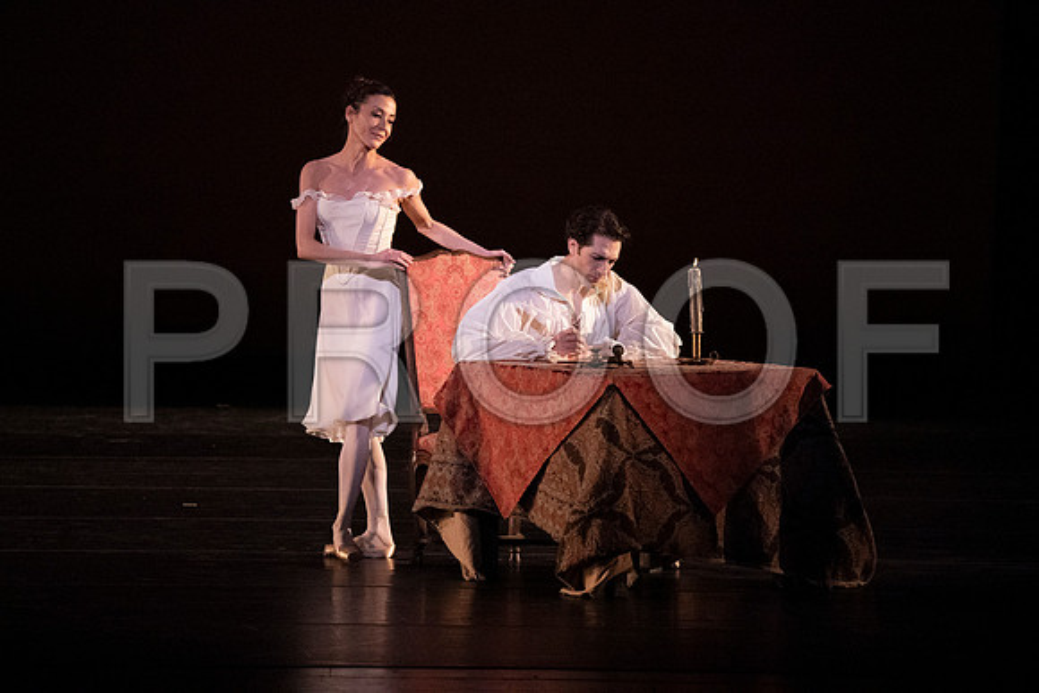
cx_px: 520
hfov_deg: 5.6
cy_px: 346
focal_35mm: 370
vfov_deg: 3.7
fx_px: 10681
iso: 20000
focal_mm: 370
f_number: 5.6
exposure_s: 1/400
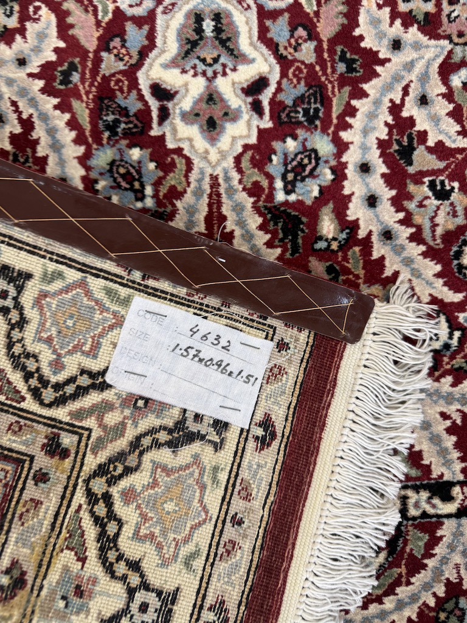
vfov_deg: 71.6
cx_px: 234
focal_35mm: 24
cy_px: 312
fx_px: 432
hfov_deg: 56.8
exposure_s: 1/50
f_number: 1.78
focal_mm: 6.76
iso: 125
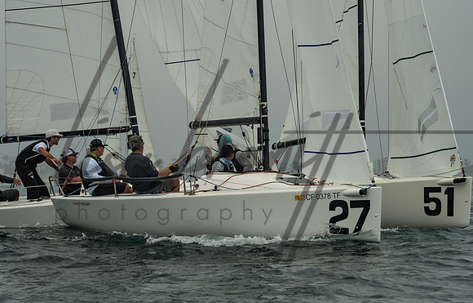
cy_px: 127
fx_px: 2328
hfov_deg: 11.6
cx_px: 204
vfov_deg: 7.4
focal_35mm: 179
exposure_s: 1/3200
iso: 800
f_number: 9
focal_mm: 135
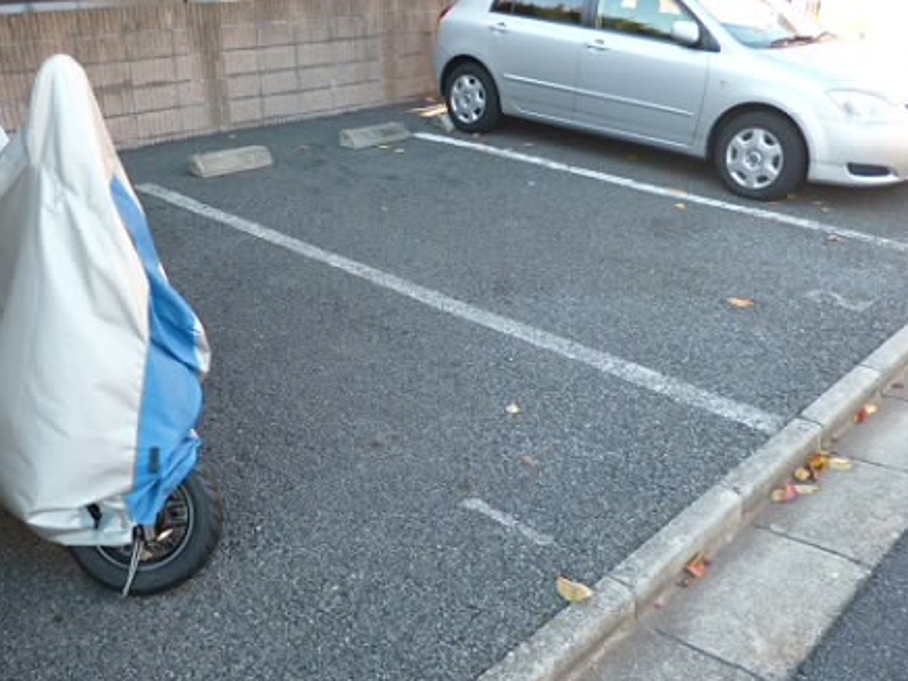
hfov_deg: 55.3
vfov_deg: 42.9
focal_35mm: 33
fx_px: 866
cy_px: 331
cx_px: 412
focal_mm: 4.3
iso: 100
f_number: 2.5
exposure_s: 1/80
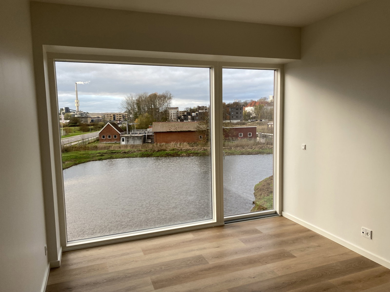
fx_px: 293
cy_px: 146
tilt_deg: -6.7
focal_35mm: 26
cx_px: 195
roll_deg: +1.3
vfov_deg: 53.1
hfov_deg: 67.3
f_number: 1.8
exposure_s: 1/100
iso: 80
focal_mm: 4.25
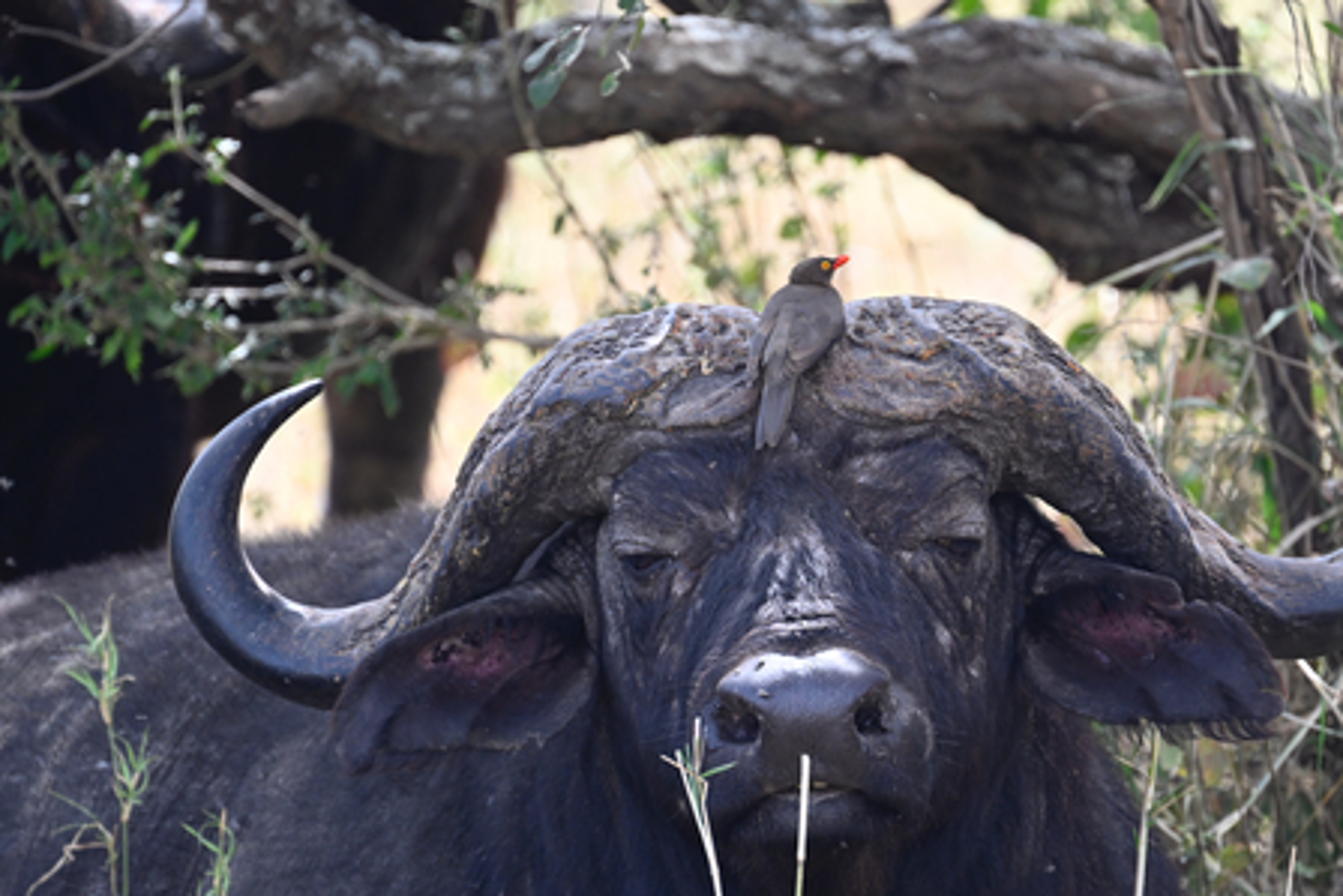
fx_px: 20001
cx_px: 836
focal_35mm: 536
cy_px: 515
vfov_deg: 2.6
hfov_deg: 3.8
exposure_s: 1/250
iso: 640
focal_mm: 400
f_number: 5.6
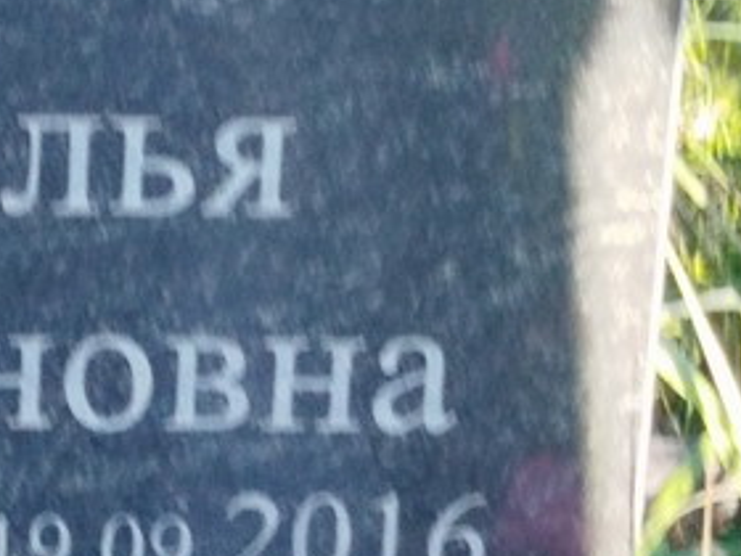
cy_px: 328
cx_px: 0
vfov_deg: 17.8
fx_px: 1777
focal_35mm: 83
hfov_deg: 22.6
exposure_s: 1/100
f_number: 1.7
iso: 100
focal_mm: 5.31
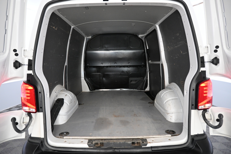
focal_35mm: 24
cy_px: 77
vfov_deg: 53.1
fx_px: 154
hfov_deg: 73.7
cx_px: 116
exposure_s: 1/50
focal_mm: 16
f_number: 3.5
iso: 1600
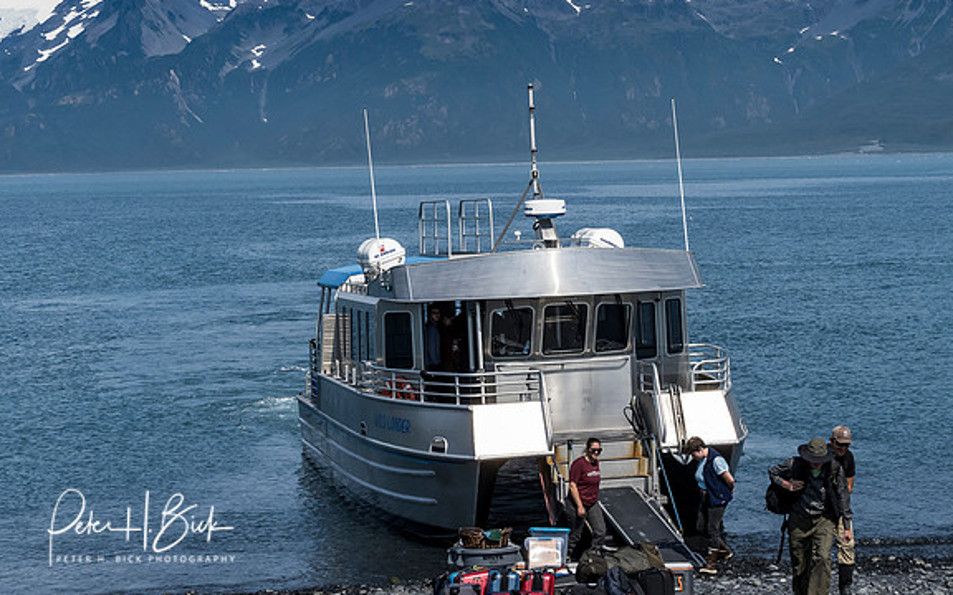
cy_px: 249
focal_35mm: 96
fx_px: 2493
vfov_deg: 13.6
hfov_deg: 21.6
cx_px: 531
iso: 400
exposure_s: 1/1250
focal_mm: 40
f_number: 8
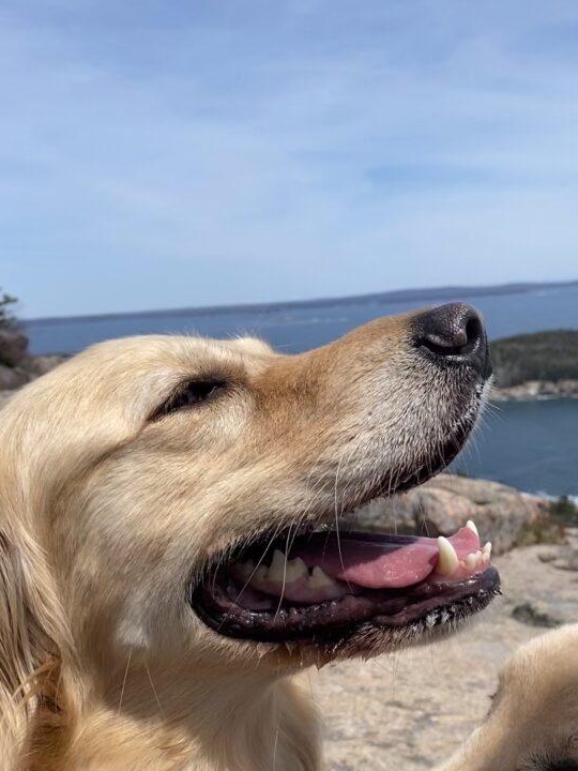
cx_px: 338
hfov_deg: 38.6
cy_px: 496
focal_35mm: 37
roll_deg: +4.8
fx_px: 824
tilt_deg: -11.0
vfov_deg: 49.5
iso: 32
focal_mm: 4.25
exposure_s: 1/3984
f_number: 1.8
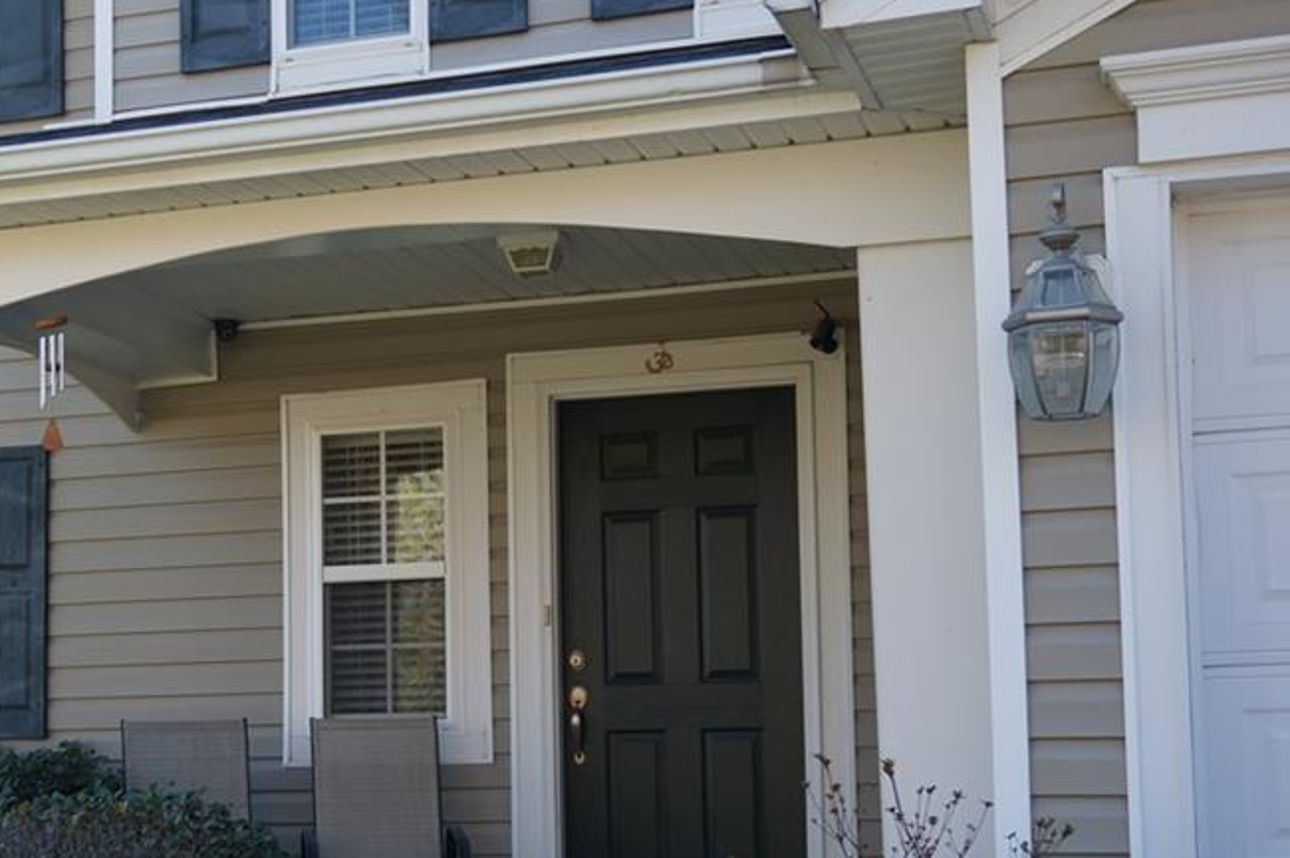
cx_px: 306
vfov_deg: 21.2
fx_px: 2283
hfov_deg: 30.9
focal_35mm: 64
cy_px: 598
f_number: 4.5
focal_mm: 27
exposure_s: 1/160
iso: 100
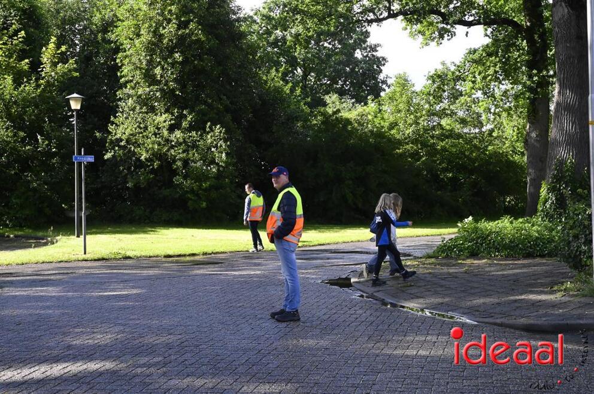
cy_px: 197
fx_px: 923
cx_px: 297
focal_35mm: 56
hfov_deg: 35.7
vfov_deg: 24.1
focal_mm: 56
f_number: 11
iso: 8000
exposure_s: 1/2000
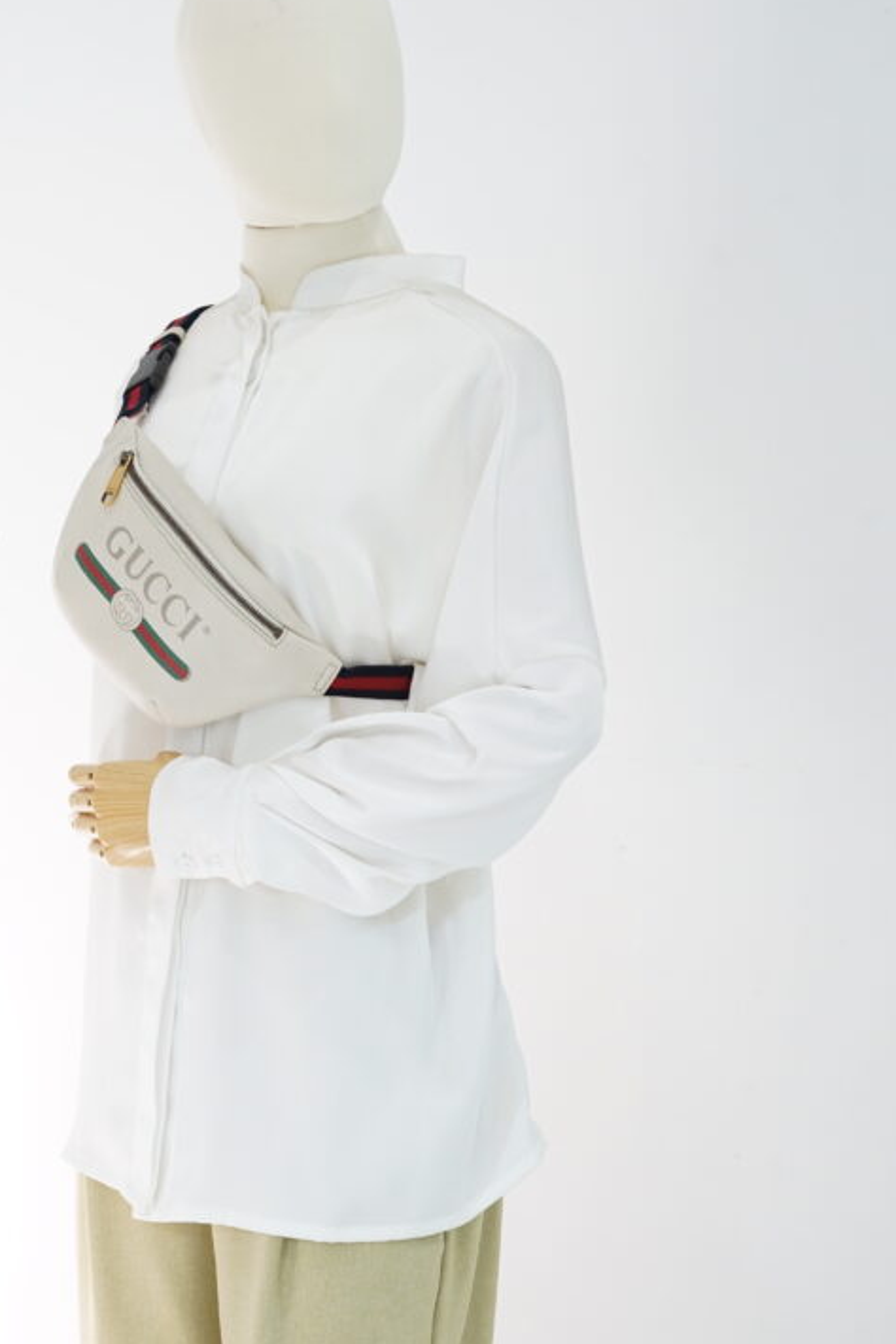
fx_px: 2688
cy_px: 713
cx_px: 336
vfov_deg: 28.1
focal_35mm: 72
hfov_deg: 18.9
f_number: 6.3
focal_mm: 50
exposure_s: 1/15
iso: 800
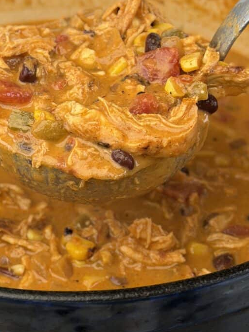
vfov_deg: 26.8
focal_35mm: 72
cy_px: 105
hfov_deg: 20.4
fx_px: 691
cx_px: 93
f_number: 1.78
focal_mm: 6.76
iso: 64
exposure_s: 1/427
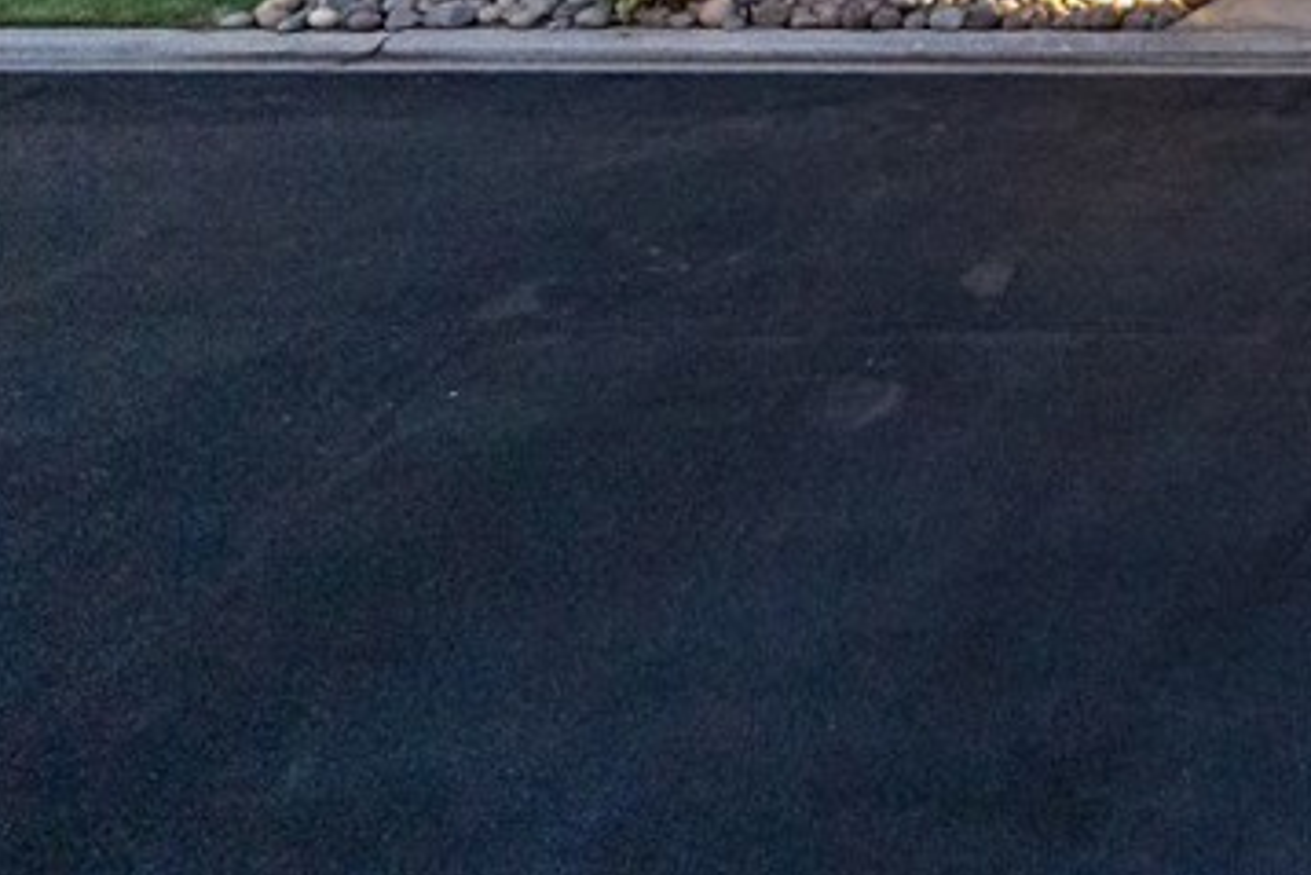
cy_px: -368
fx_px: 1457
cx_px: 1399
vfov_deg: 26.3
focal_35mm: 40
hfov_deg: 40.4
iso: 10000
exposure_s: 1/160
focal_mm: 14
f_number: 2.8
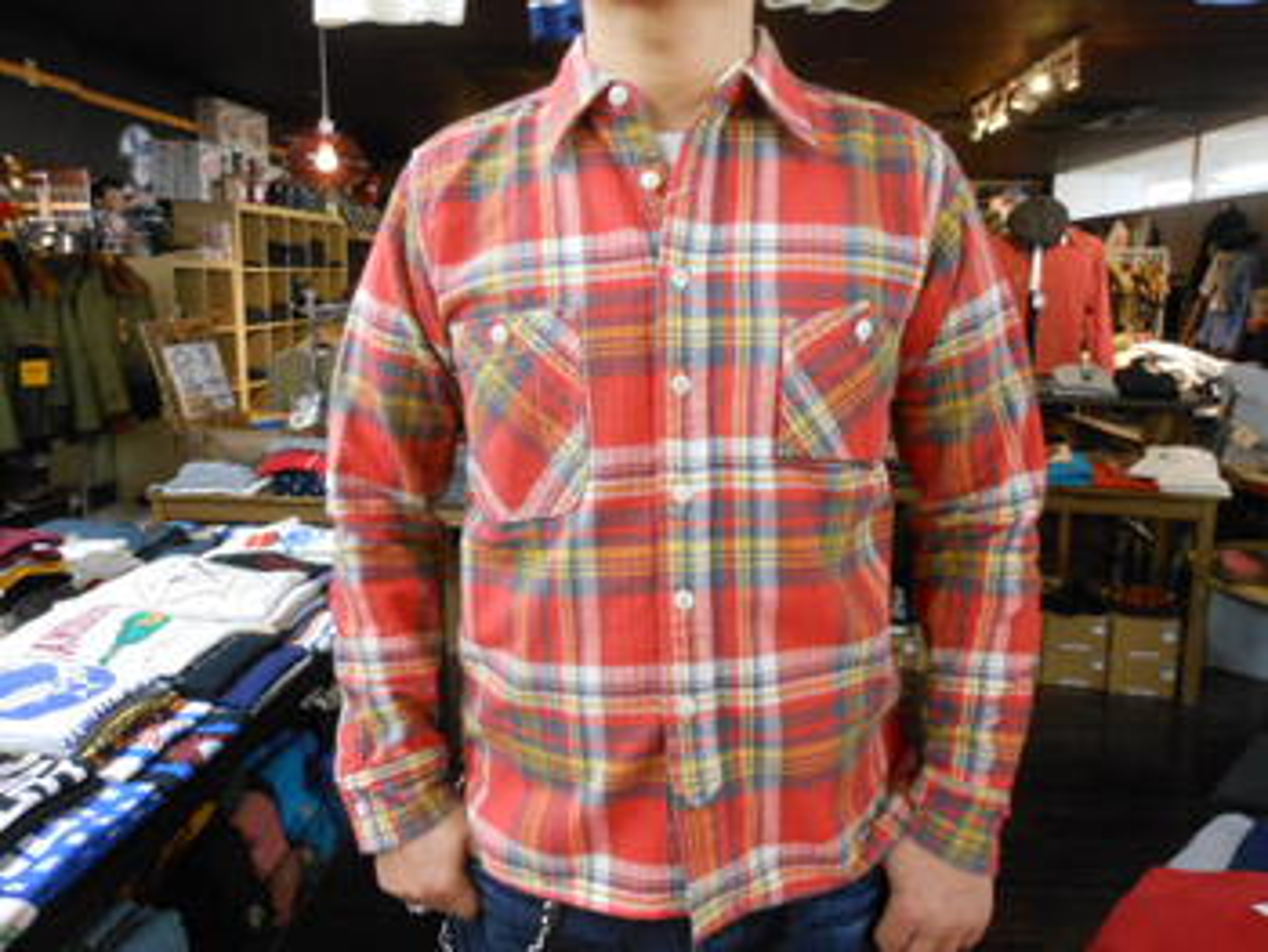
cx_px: 634
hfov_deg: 63.4
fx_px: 1026
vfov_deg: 49.8
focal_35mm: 28
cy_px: 476
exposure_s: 1/25
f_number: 3.7
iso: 400
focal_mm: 5
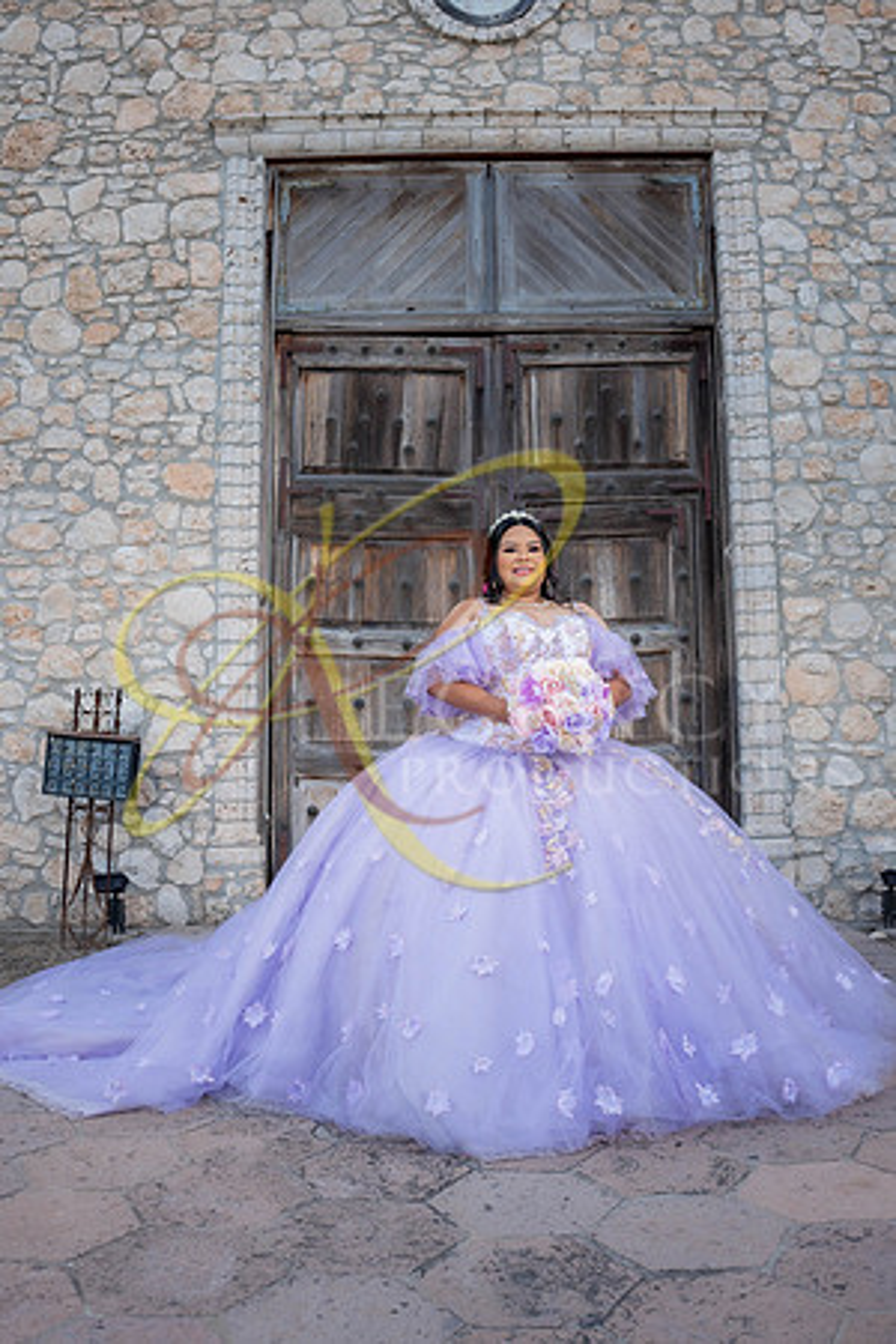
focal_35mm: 30
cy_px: 672
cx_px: 448
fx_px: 1120
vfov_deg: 61.9
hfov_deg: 43.6
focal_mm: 20
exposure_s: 1/640
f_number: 2.8
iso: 125
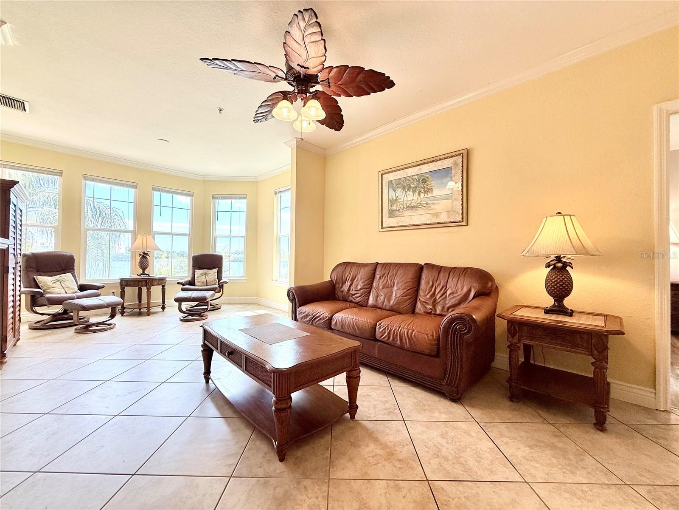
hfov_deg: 102.1
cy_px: 255
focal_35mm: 14
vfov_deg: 85.7
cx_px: 340
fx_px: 275
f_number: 2.2
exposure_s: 1/120
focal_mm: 2.22
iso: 80
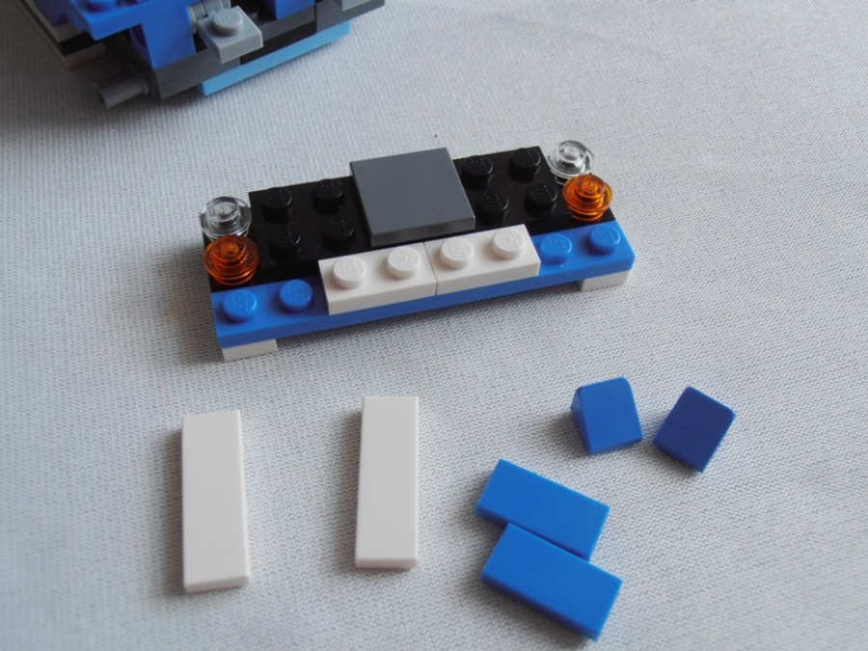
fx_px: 928
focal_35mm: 37
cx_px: 434
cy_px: 326
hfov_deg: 50.1
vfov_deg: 38.7
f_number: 3.9
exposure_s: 1/160
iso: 80
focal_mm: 6.61
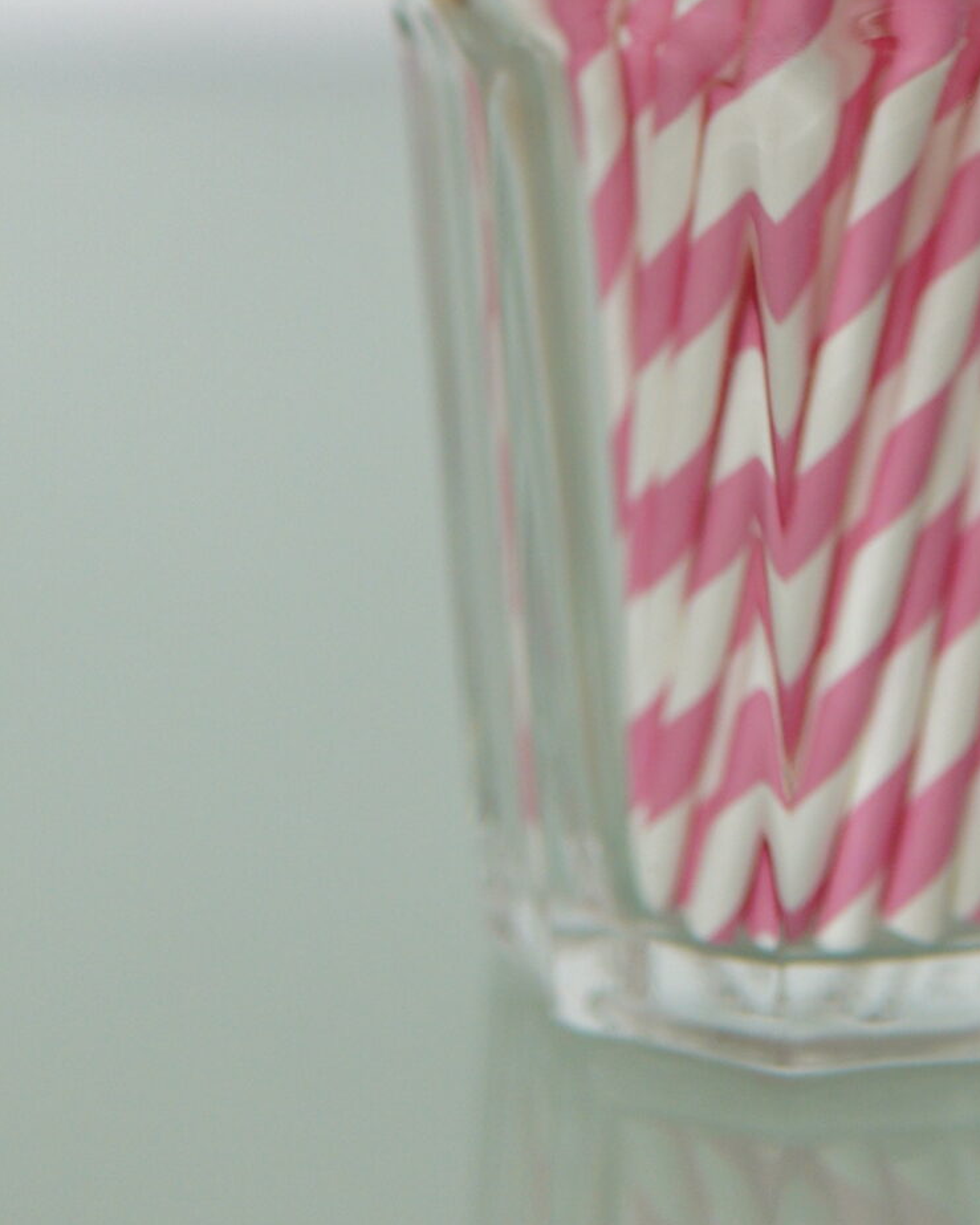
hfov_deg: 13.1
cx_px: 876
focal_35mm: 117
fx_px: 4243
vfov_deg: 15.6
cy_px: -406
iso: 640
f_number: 2
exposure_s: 1/400
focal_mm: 30
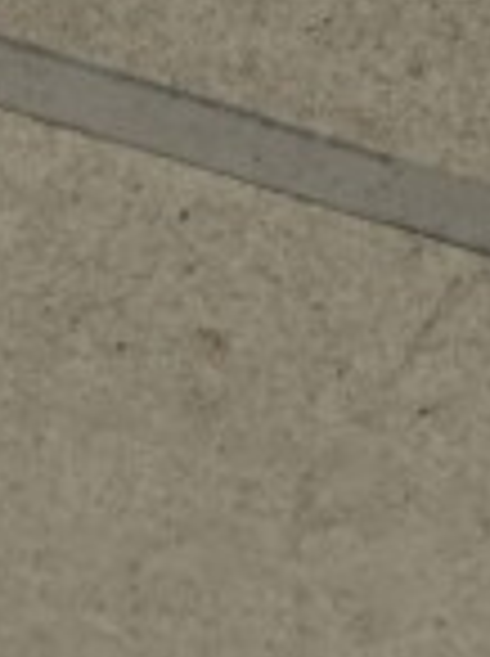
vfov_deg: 9.1
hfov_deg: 9.2
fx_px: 2991
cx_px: -175
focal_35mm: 158
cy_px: 2187
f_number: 1.8
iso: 25
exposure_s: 1/494
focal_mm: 5.4
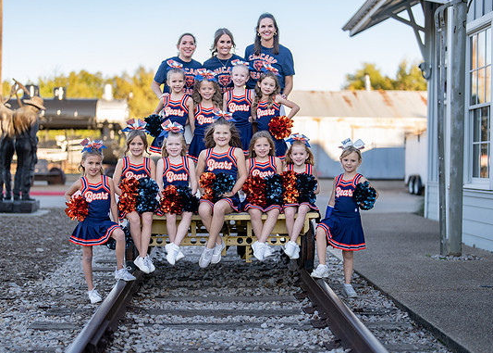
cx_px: 245
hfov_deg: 34.3
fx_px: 798
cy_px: 188
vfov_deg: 24.9
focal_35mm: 57
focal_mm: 50
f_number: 1.2
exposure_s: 1/1250
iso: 100
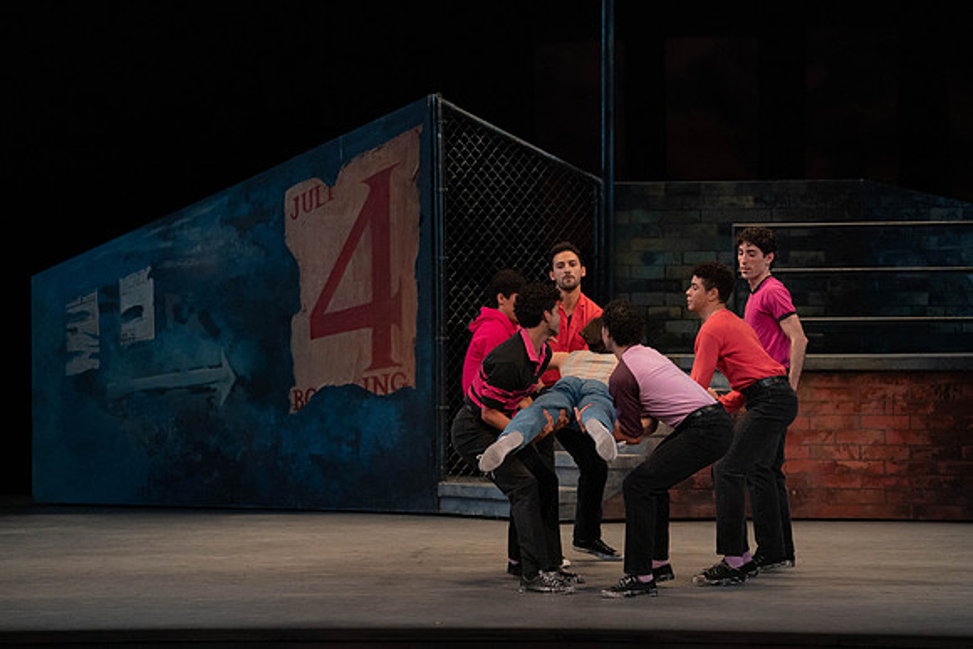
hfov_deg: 11.3
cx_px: 486
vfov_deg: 7.5
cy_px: 324
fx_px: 4920
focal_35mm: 182
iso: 3200
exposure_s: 1/400
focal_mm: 182
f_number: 4.5
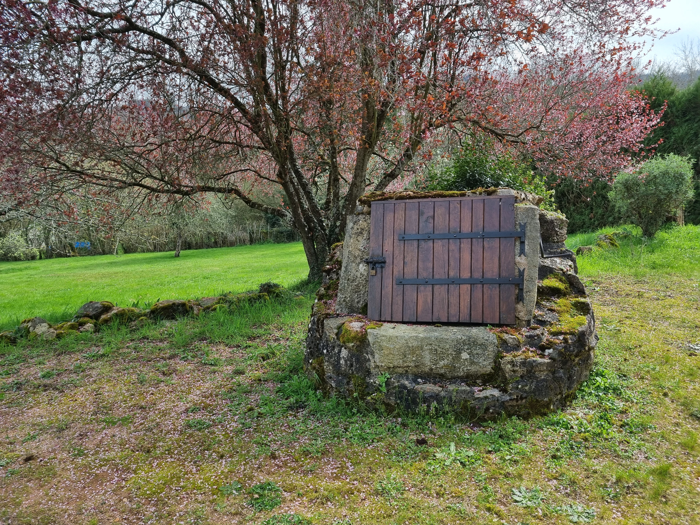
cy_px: 262
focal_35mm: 26
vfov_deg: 53.1
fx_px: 526
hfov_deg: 67.3
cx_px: 350
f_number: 1.8
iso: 50
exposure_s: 1/982
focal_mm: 5.4
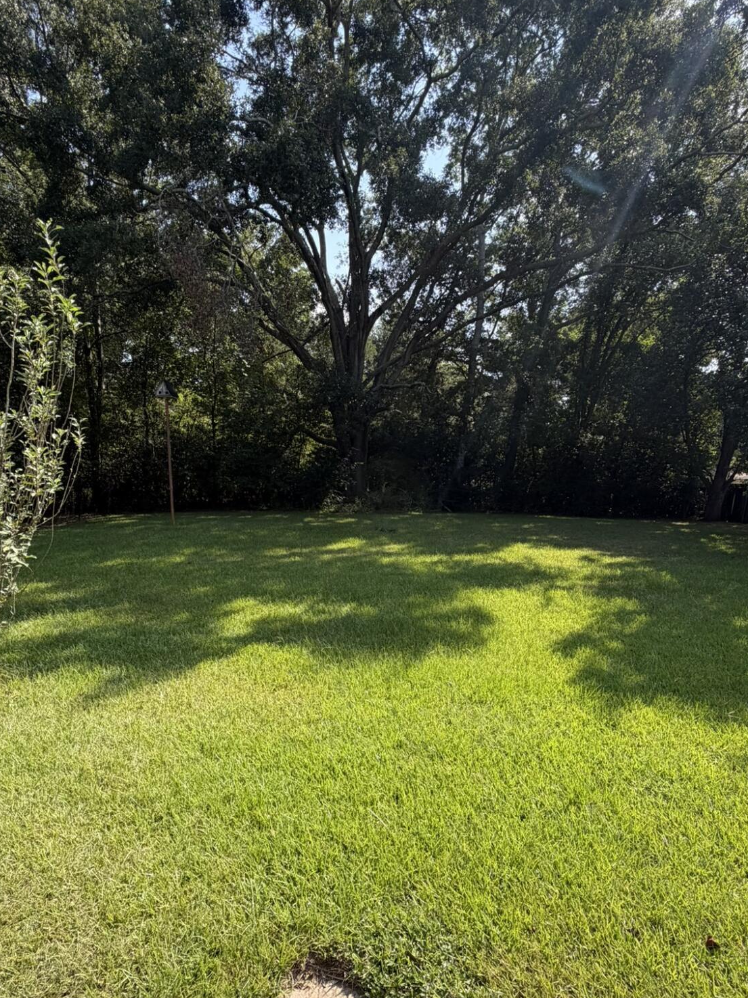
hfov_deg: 68.6
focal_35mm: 19
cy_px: 561
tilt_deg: -7.2
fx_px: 548
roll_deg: -0.3
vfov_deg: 84.3
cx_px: 353
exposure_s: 1/502
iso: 50
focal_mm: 2.22
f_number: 2.2
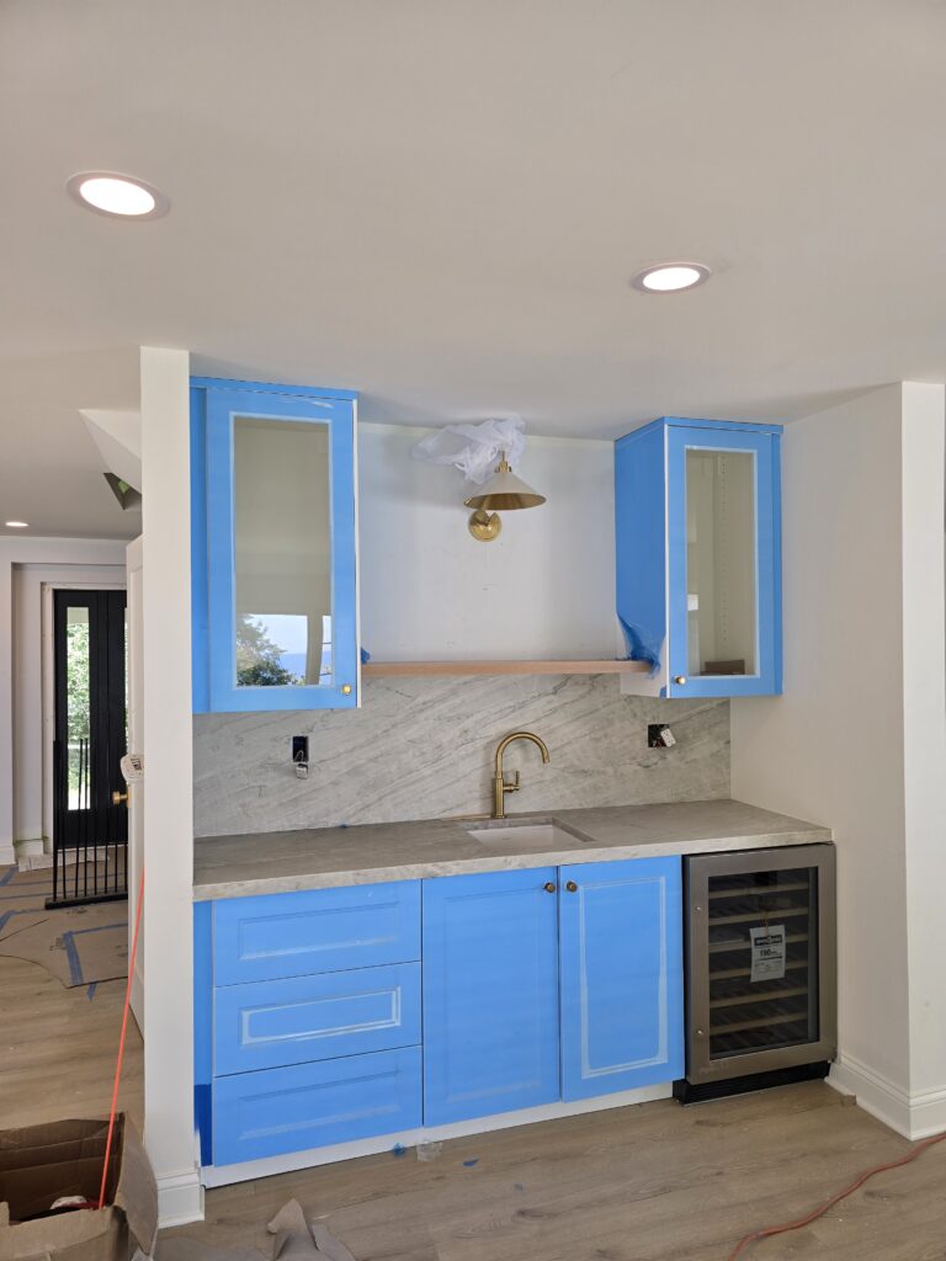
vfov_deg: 73.9
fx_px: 838
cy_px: 630
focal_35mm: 23
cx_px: 473
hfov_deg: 58.9
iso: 50
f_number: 1.7
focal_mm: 6.3
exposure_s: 1/120
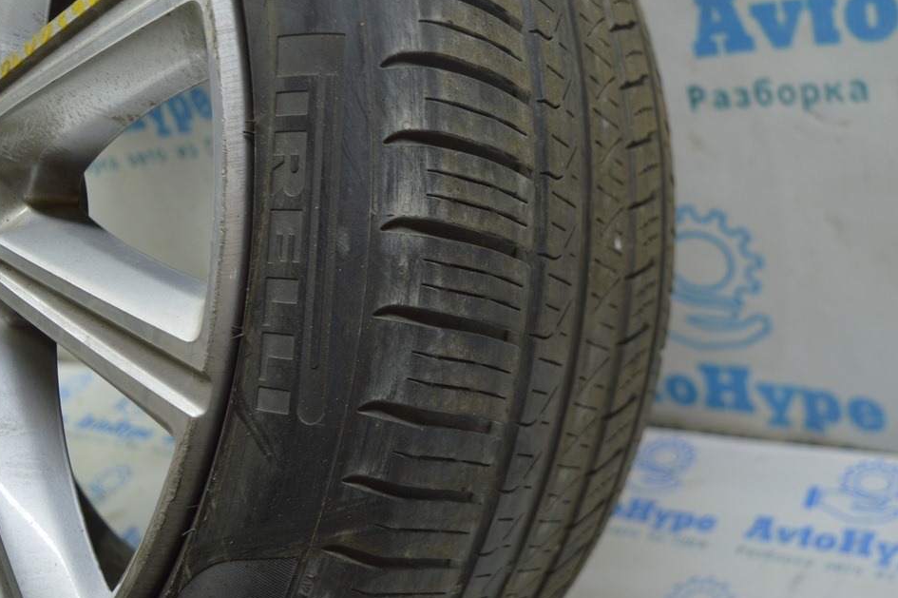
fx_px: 972
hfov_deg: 49.6
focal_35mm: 39
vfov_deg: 34.2
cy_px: 289
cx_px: 473
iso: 400
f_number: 4
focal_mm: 24
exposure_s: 1/40
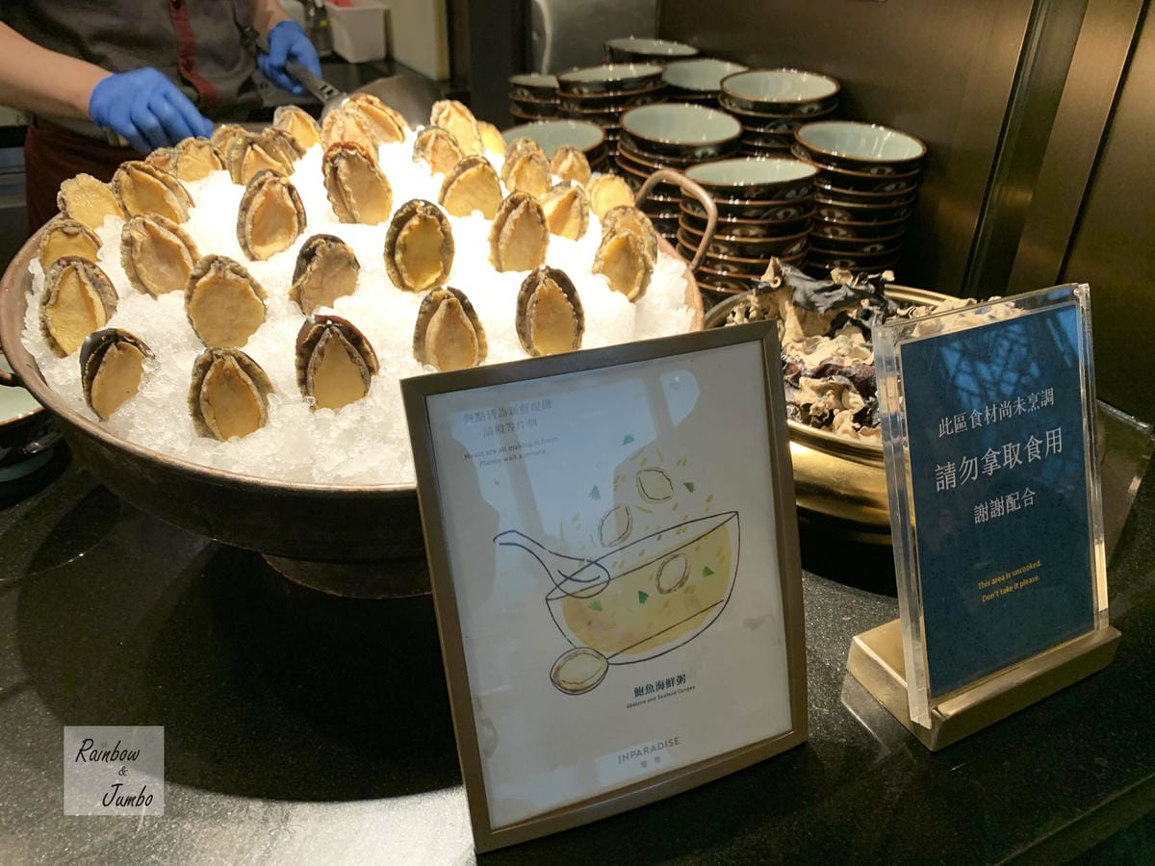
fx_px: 868
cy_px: 433
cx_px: 578
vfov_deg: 53.1
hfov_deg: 67.3
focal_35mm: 26
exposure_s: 1/60
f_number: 1.8
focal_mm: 4.25
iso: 125
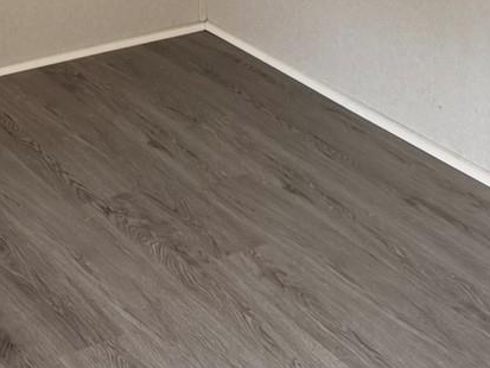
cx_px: 75
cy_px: -125
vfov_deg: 15.1
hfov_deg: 20.8
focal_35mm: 93
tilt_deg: -11.4
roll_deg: -0.4
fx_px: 1317
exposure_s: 1/60
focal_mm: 6.76
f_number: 1.78
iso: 125
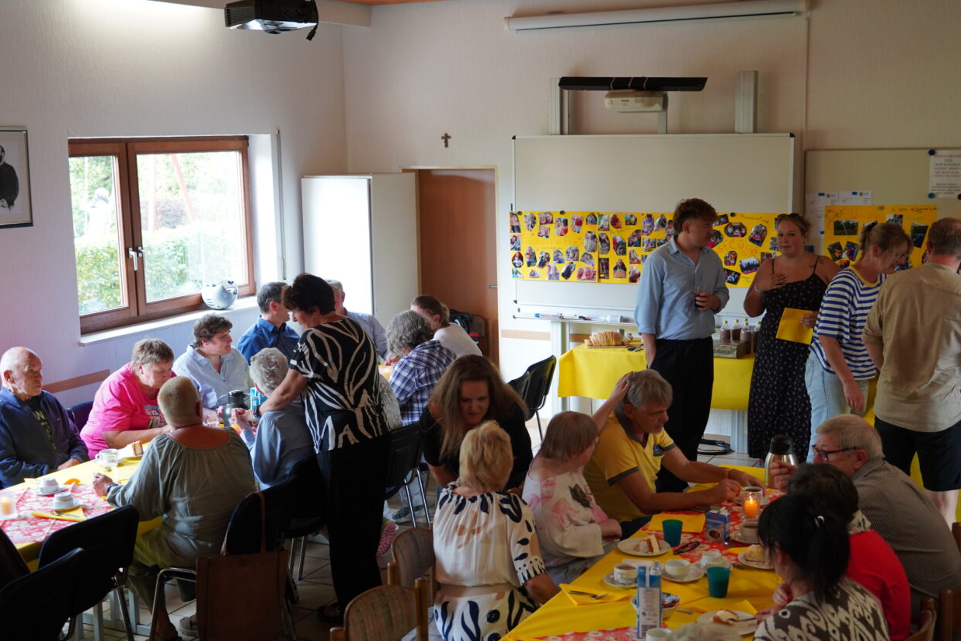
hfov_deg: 45.4
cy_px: 331
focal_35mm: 43
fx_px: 1148
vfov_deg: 31.2
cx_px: 517
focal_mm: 38
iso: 1250
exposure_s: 1/160
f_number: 4
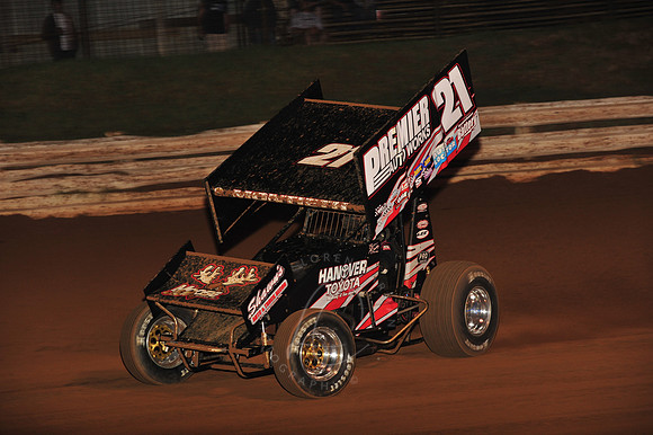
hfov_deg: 14.2
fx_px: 2629
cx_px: 326
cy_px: 218
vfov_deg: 9.5
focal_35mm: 145
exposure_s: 1/320
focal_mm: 145
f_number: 7.1
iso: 1000
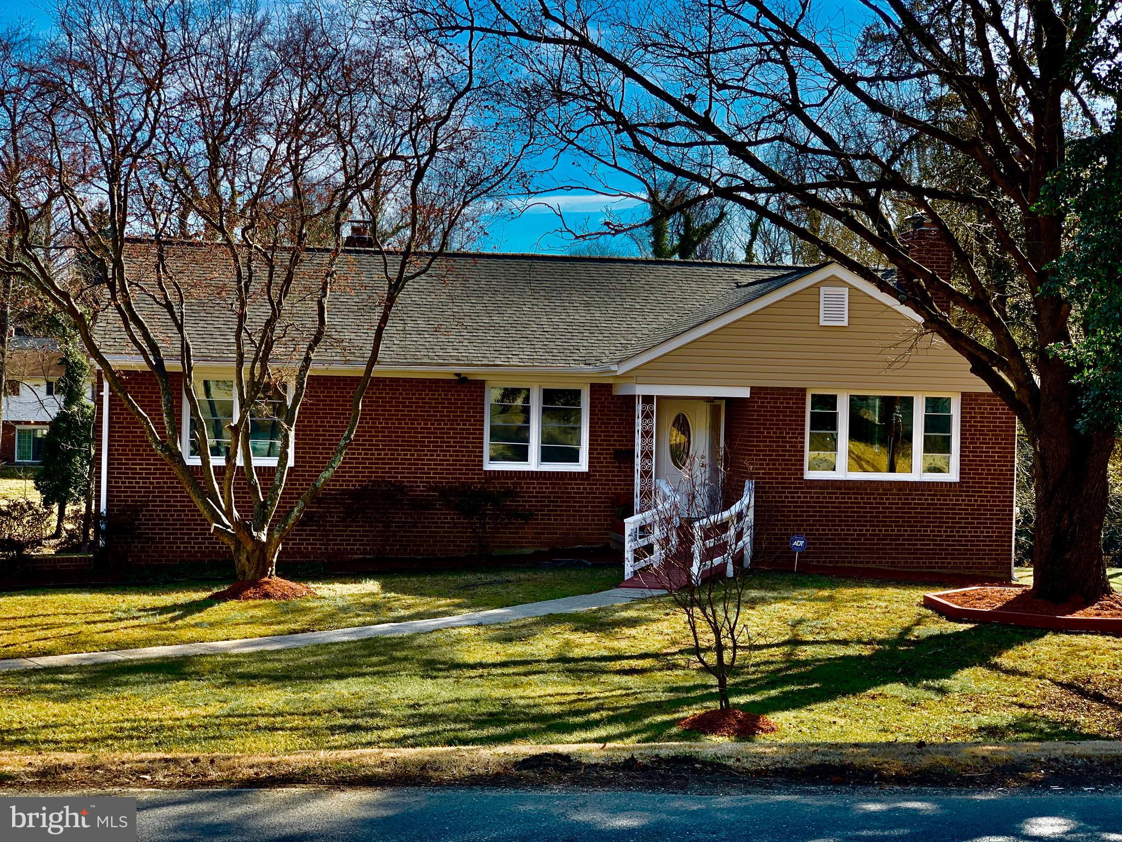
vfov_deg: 28.0
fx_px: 1685
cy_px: 421
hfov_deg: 36.8
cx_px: 561
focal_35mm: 52
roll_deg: -2.4
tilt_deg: +0.5
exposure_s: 1/322
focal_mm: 6
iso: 16
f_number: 2.4
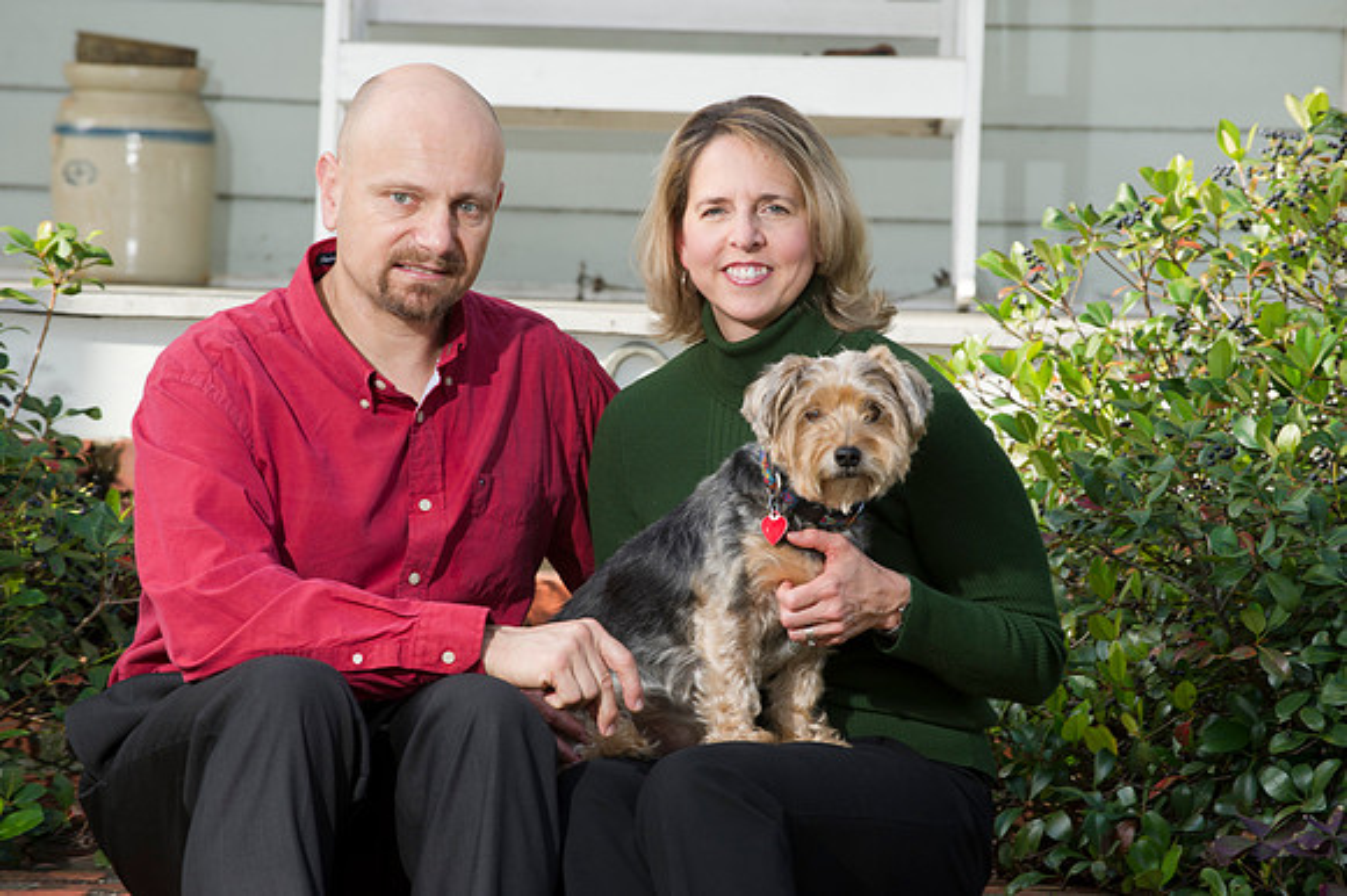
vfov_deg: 6.9
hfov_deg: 10.3
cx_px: 674
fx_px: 7479
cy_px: 448
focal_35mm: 200
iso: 125
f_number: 6.3
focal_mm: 200
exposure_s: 1/125
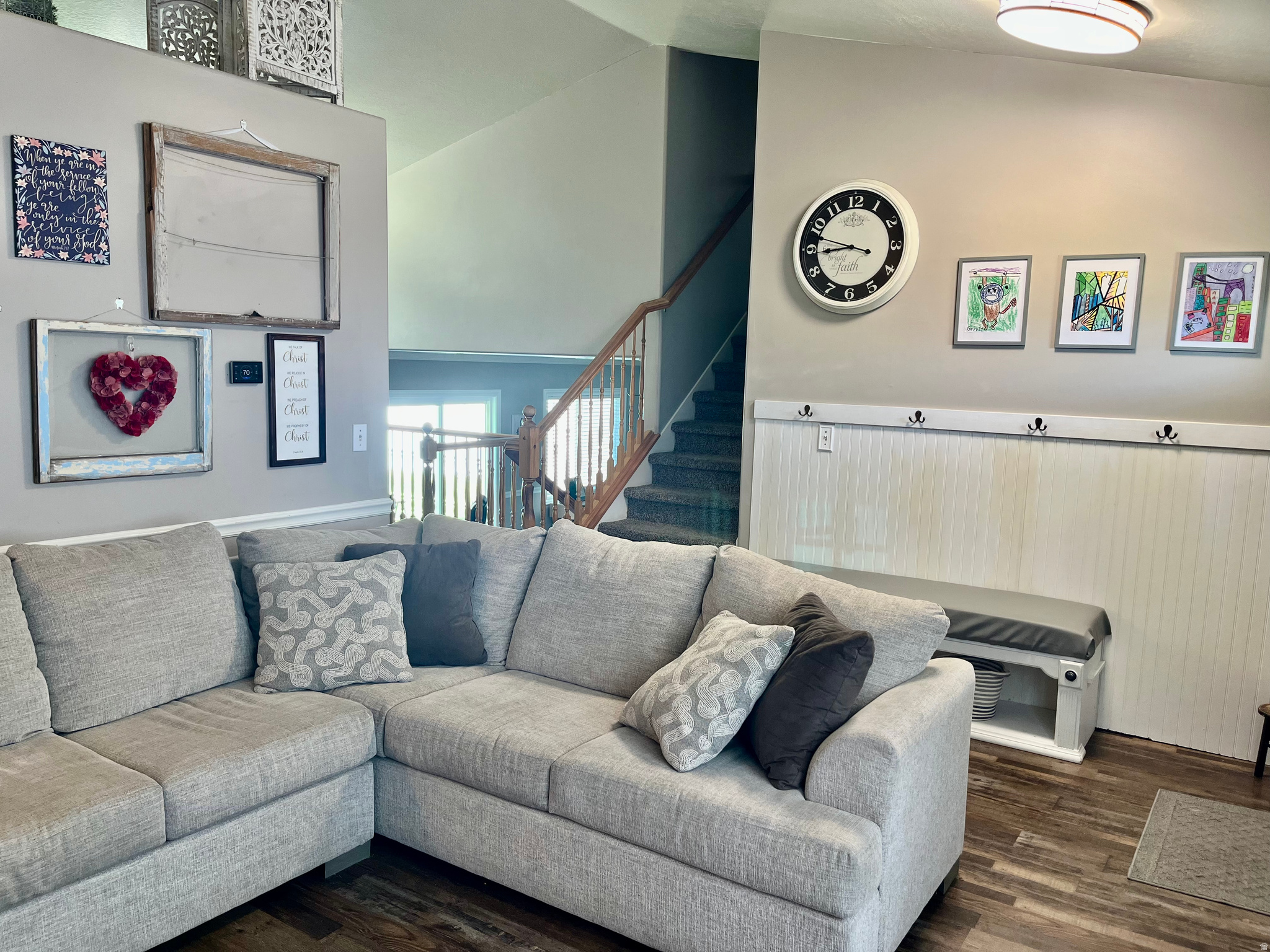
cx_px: 635
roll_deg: -1.5
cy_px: 476
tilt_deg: -7.7
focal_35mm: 26
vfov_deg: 53.1
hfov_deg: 67.3
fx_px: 954
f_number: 1.6
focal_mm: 5.1
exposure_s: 1/60
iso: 80
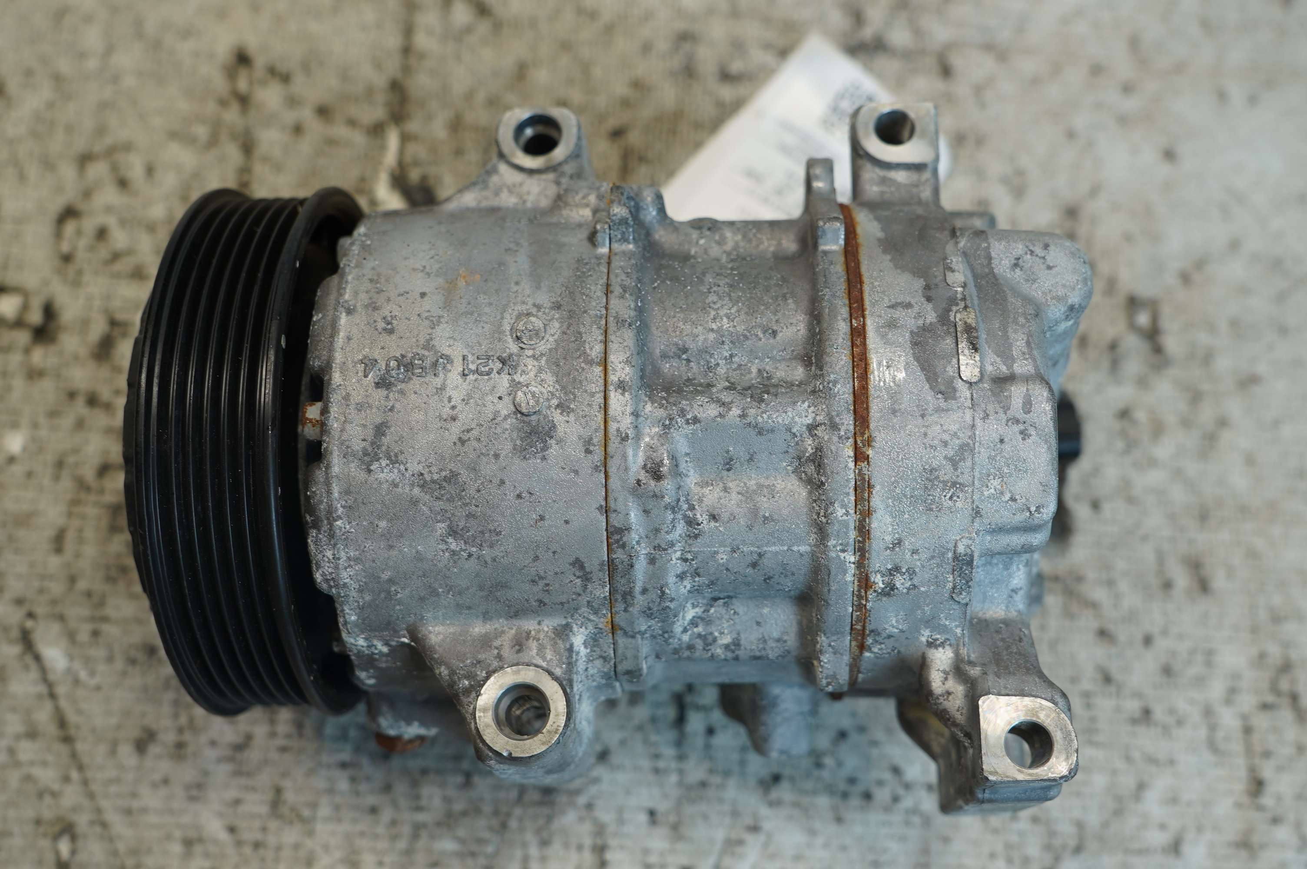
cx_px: 654
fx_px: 1451
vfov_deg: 33.3
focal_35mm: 40
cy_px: 434
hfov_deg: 48.5
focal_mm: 27
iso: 125
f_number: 4
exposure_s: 1/60
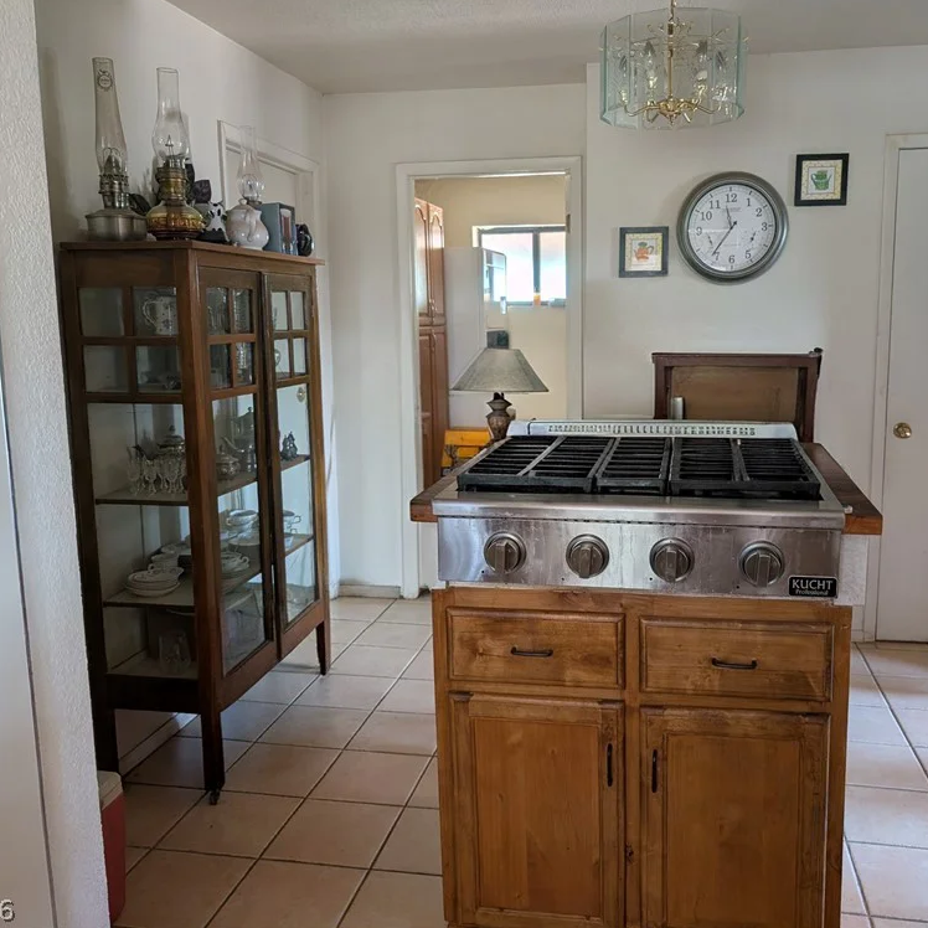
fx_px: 880
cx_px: 512
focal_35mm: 29
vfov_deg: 55.6
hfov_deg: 55.5
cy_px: 454
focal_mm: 6.9
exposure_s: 1/30.3
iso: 21
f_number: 1.68
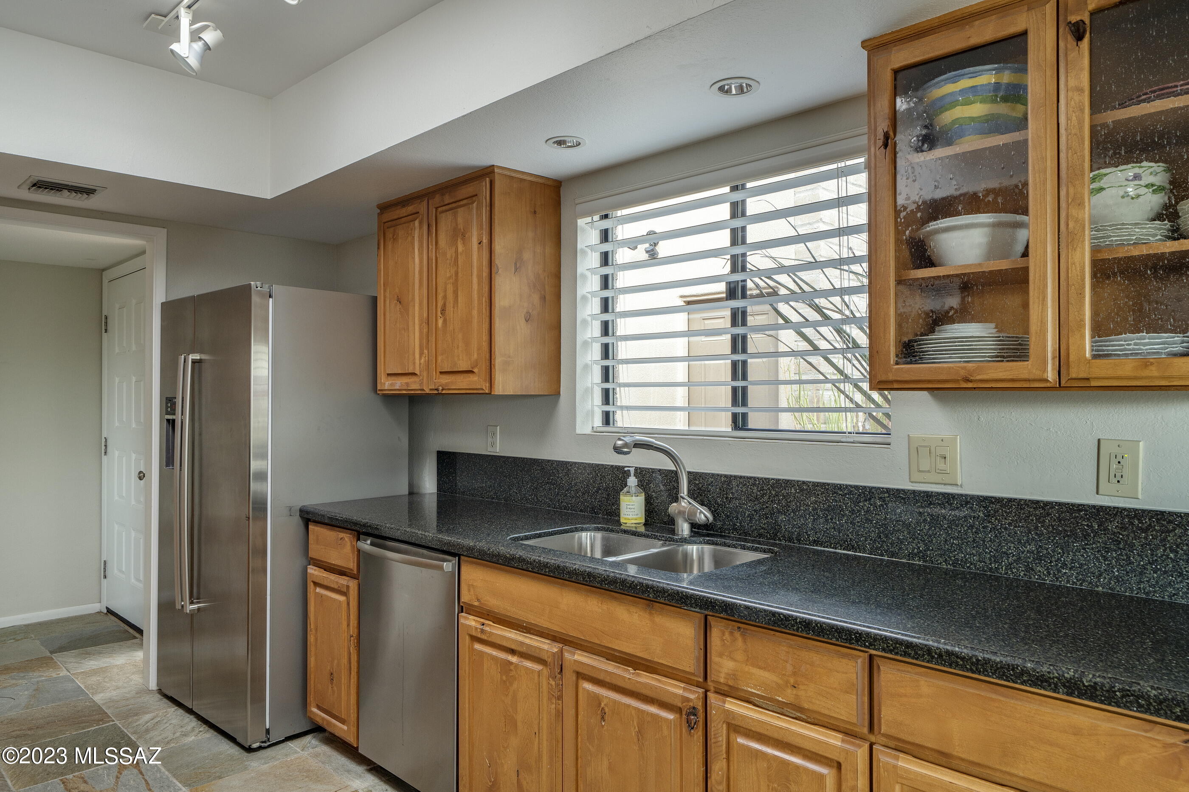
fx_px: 793
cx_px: 594
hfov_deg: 73.8
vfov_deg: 53.1
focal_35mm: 24
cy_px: 396
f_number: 10
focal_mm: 24
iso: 200
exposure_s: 1/3
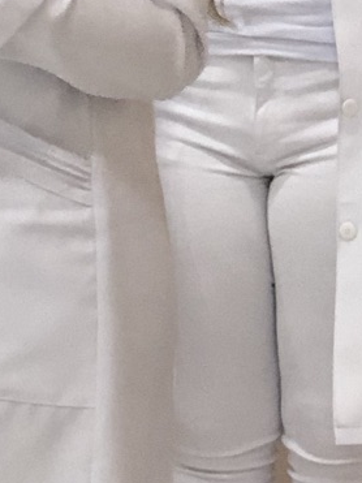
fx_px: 4395
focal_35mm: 315
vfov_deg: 6.3
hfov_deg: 4.7
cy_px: 241
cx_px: -49
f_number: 2.8
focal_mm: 6.6
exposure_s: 1/30
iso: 160
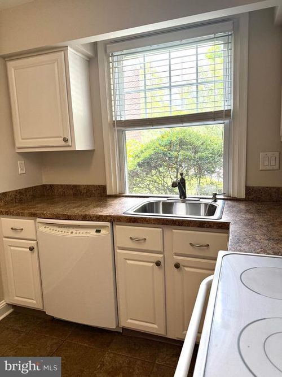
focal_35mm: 24
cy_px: 188
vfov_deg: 71.6
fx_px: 261
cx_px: 141
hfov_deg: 56.8
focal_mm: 6.76
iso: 160
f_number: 1.78
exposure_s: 1/240
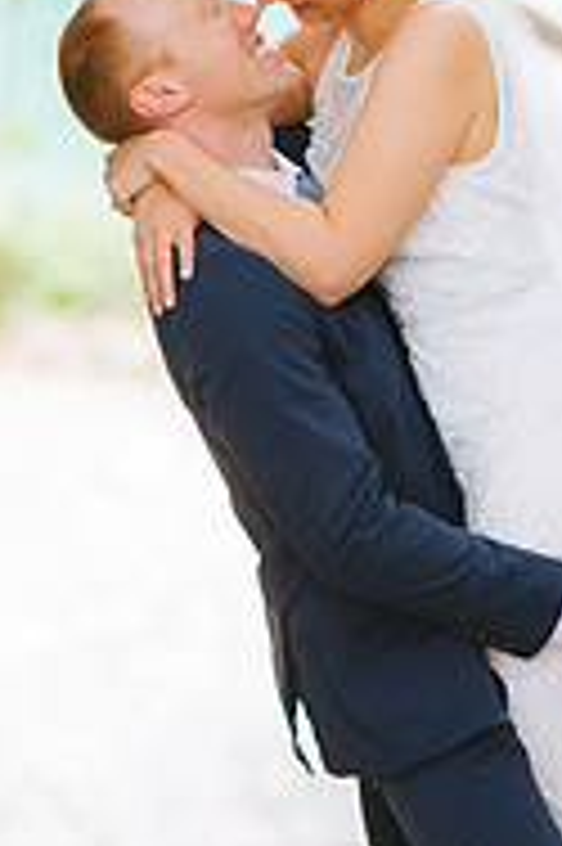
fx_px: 4785
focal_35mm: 204
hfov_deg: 6.7
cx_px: 515
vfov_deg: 10.1
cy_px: 441
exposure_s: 1/640
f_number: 1.6
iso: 400
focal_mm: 85
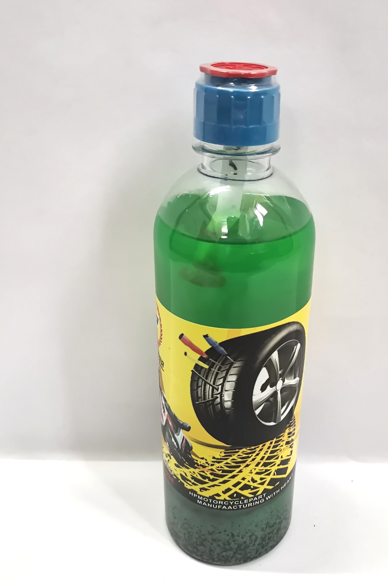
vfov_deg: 54.3
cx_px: 242
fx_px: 566
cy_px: 264
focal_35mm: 35
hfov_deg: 37.6
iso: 800
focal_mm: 4.75
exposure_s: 1/60
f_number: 1.8
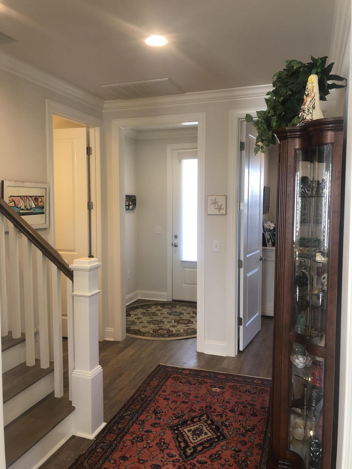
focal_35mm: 28
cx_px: 176
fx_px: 380
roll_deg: +0.8
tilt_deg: -4.6
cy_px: 234
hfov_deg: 49.7
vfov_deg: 63.4
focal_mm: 3.99
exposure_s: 1/30
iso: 40
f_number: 1.8
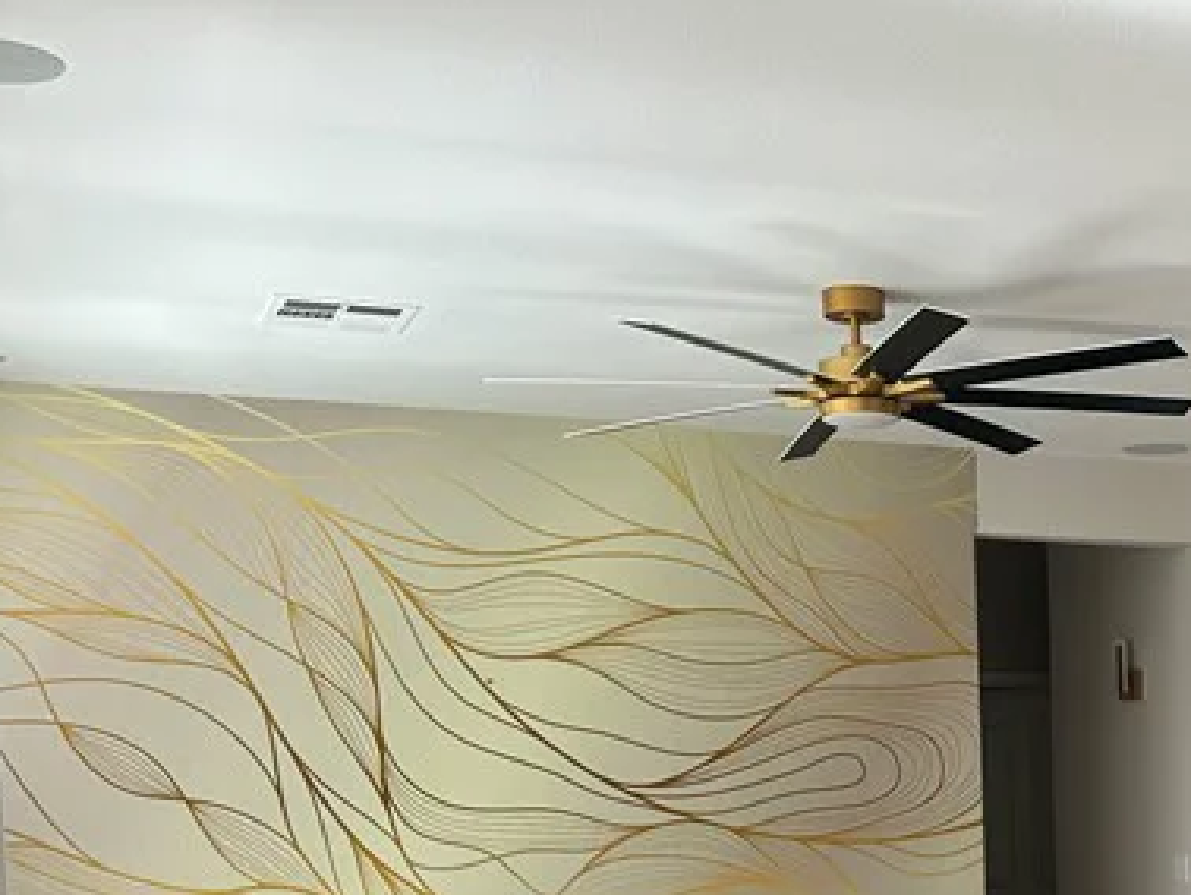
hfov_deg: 27.9
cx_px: 1210
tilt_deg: -4.9
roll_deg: +0.6
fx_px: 2238
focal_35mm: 65
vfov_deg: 21.5
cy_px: 977
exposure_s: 1/237
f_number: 1.78
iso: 80
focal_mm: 6.86
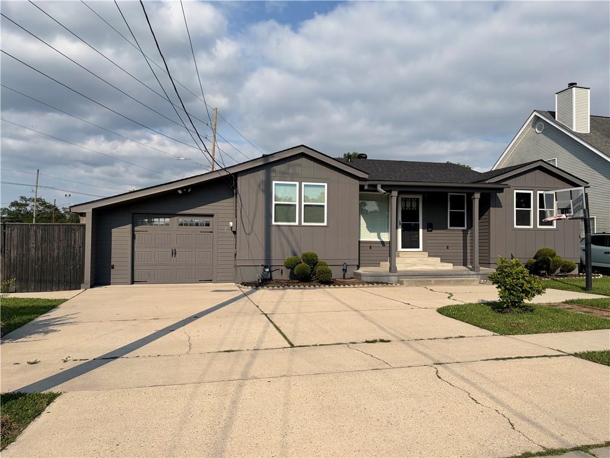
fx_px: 458
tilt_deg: +1.9
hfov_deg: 67.3
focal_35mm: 26
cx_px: 305
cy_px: 229
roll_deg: +0.4
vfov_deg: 53.1
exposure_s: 1/7813
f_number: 1.6
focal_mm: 5.96
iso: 64
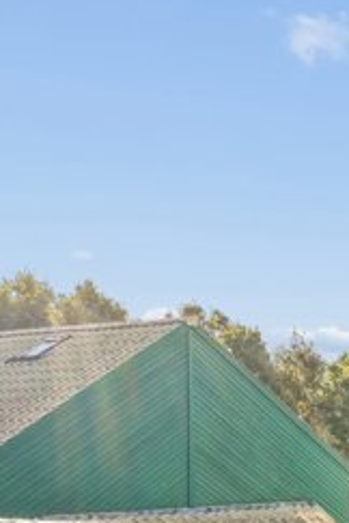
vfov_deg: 27.3
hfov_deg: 14.9
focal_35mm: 71
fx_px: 1027
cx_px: 741
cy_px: 492
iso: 200
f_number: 8
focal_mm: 21.5
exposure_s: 1/250
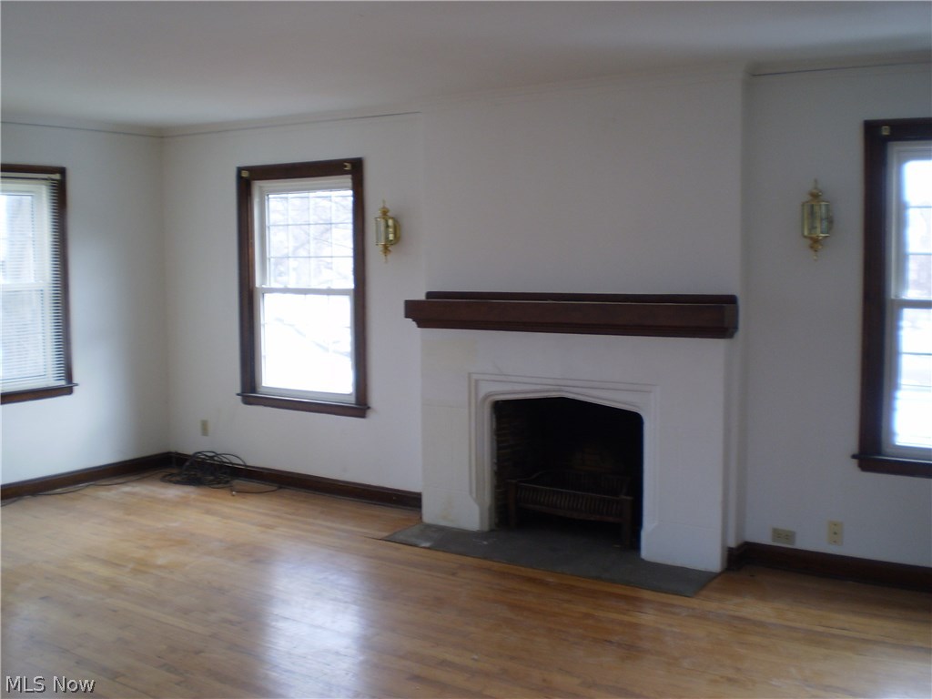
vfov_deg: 39.7
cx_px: 466
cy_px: 350
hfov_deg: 51.4
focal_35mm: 36
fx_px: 969
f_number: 3.1
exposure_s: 1/30
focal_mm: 6.3
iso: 64
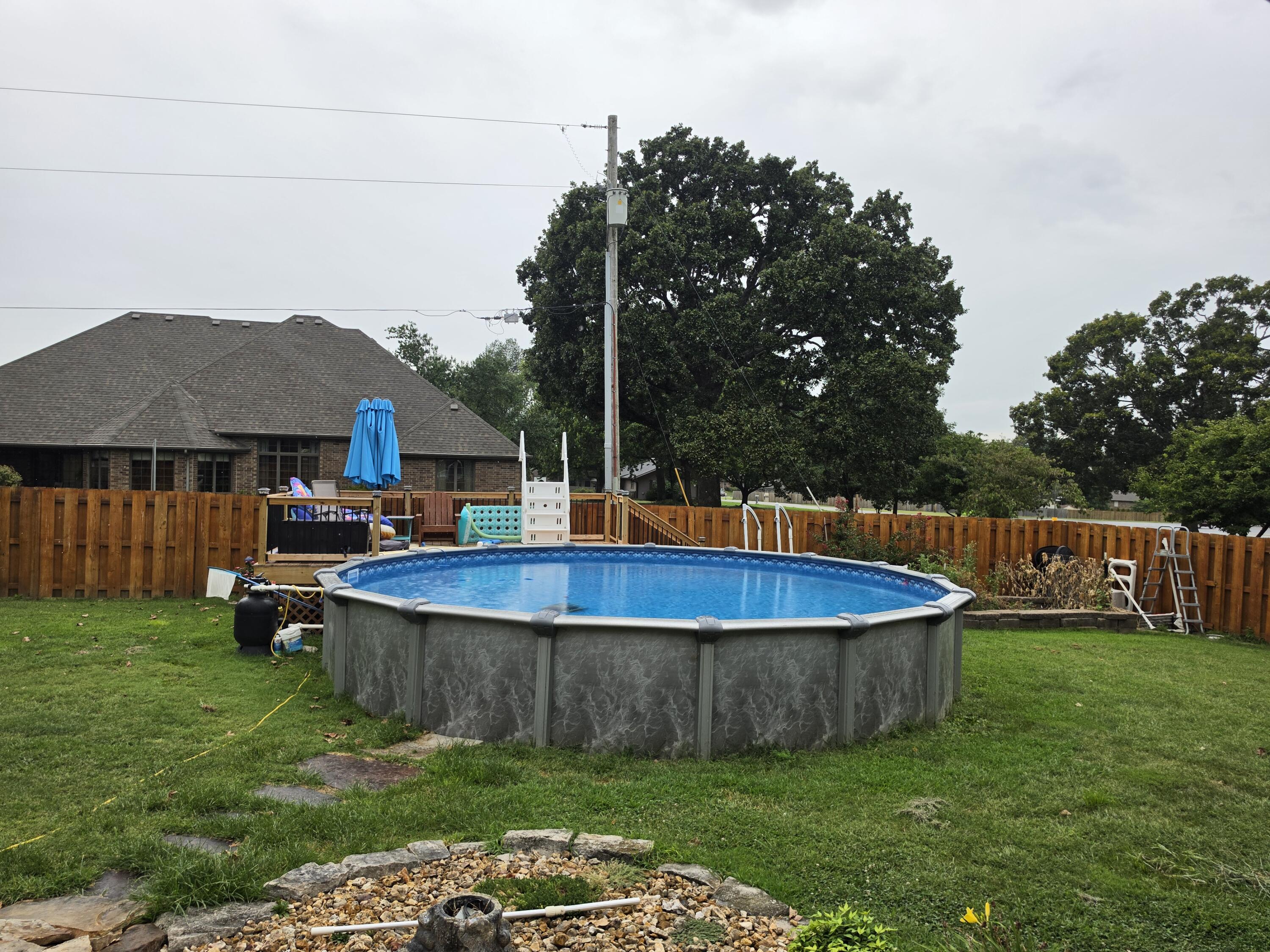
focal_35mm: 23
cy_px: 476
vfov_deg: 58.9
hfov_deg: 73.9
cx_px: 635
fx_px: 844
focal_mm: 6.5
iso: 64
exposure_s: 1/2346
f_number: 1.4
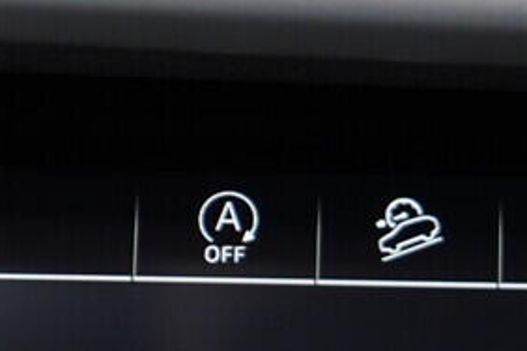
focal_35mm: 184
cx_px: 576
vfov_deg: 7.2
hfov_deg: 11.0
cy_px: 704
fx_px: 2693
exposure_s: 1/40
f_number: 2.8
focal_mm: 24
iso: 320
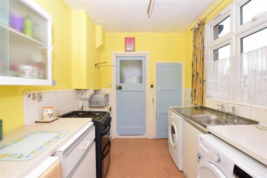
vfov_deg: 77.3
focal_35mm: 15
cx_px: 134
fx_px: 111
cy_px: 89
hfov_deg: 100.4
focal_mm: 10
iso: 400
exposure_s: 1/125
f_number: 5.6
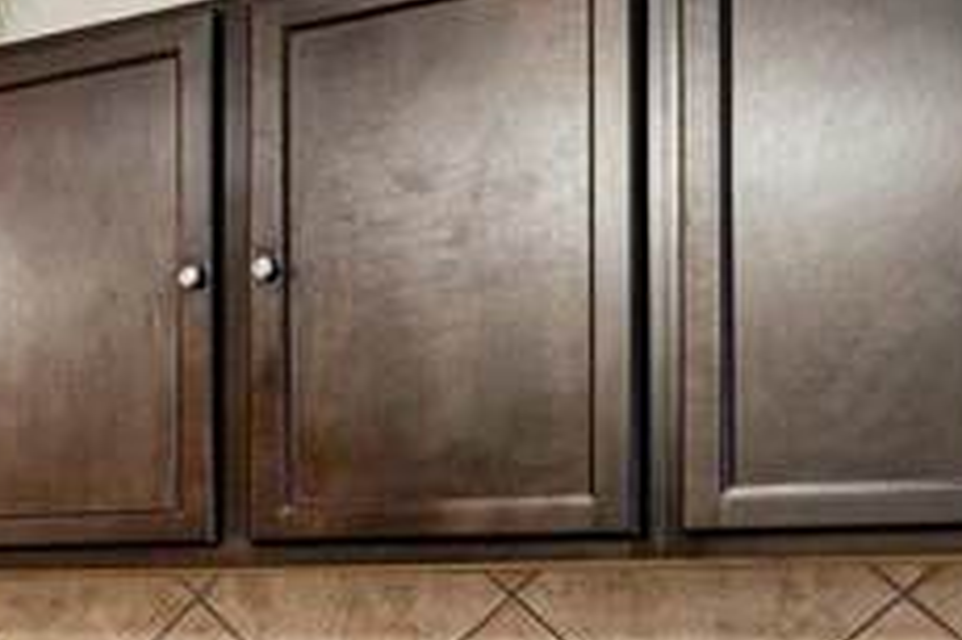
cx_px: -853
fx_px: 2083
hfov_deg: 18.8
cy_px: 638
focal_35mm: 78
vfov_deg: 17.1
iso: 400
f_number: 8
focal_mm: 14
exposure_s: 1/3.33
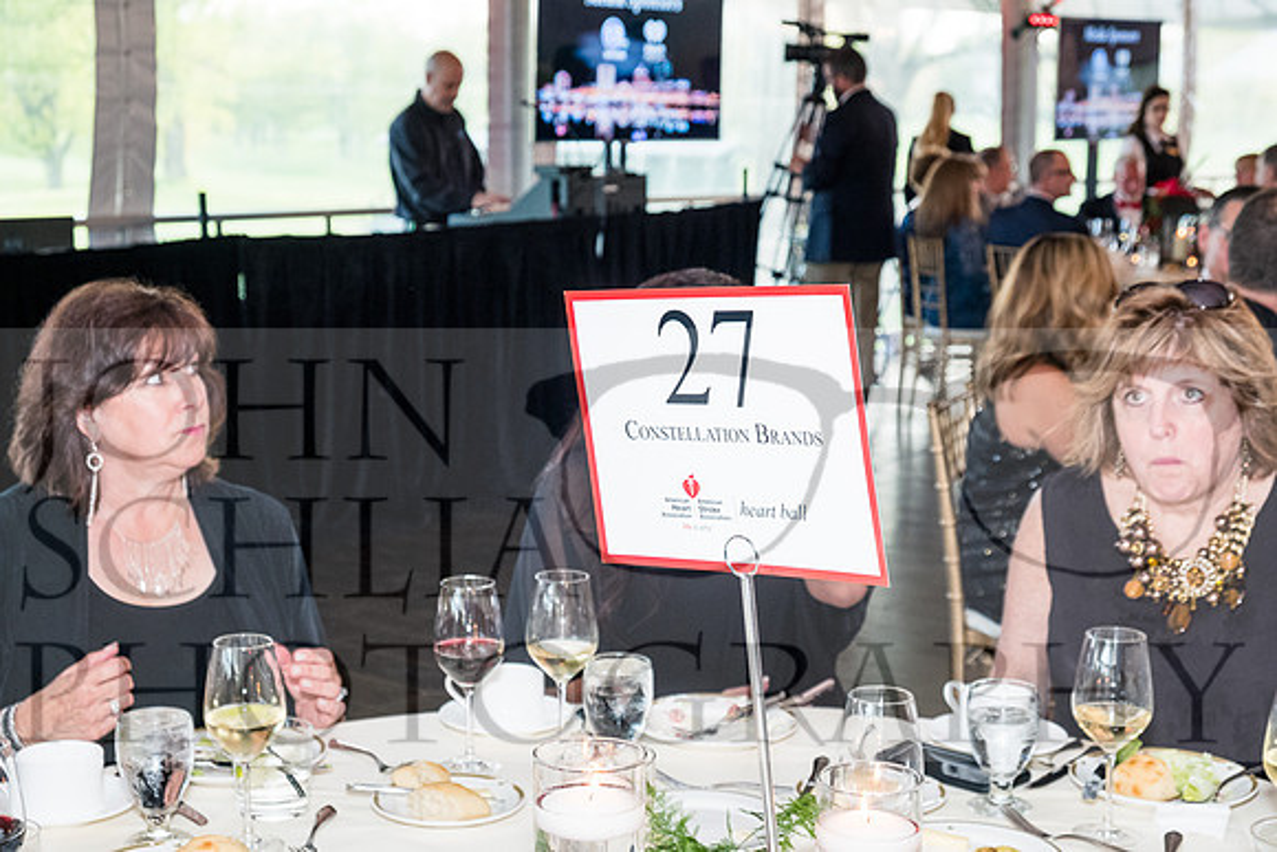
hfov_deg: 33.9
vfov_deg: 23.0
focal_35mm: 59
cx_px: 638
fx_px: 2093
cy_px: 426
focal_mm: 39
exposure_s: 1/80
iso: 1600
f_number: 5.6
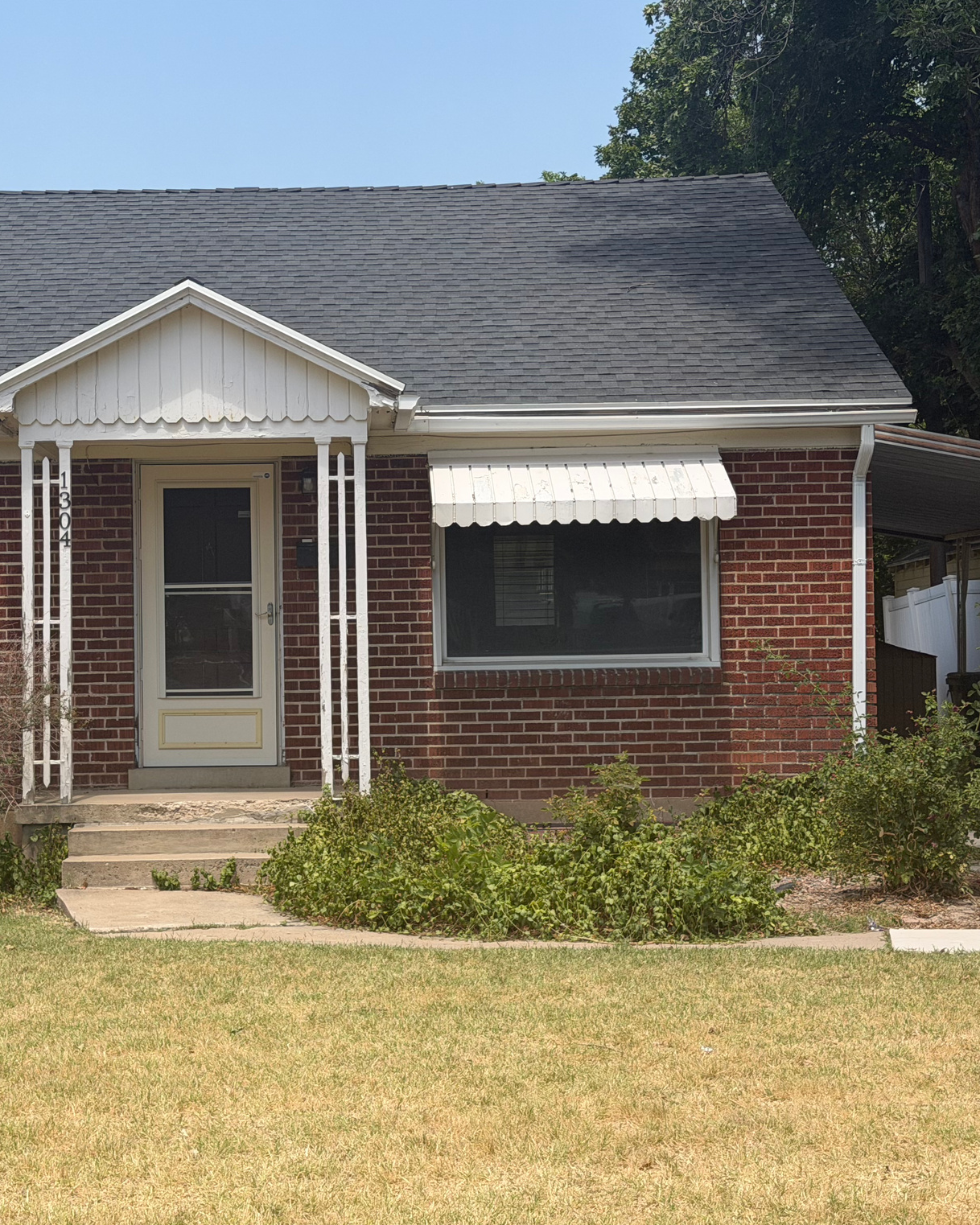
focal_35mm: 63
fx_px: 2285
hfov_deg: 24.1
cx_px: 330
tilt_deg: +1.7
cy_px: 615
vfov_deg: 30.0
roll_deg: +1.5
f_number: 1.78
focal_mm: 6.76
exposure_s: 1/3704
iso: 64
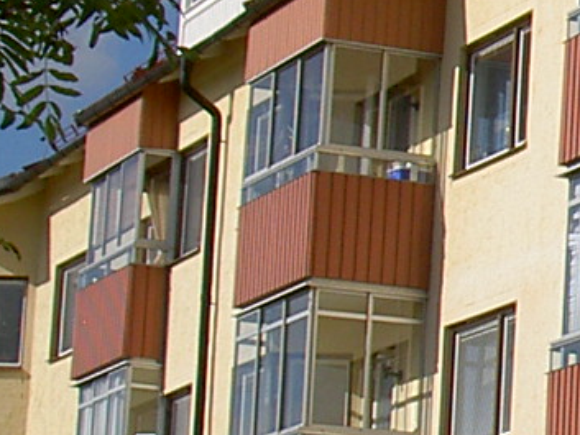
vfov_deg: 6.6
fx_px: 3788
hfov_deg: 8.2
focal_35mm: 226
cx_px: 1293
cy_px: 294
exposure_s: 1/800
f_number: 4.7
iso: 100
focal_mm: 8
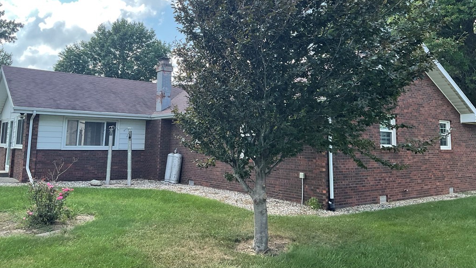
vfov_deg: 36.3
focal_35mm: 32
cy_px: 88
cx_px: 239
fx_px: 404
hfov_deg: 61.0
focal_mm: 3
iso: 16
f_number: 1.8
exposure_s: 1/457
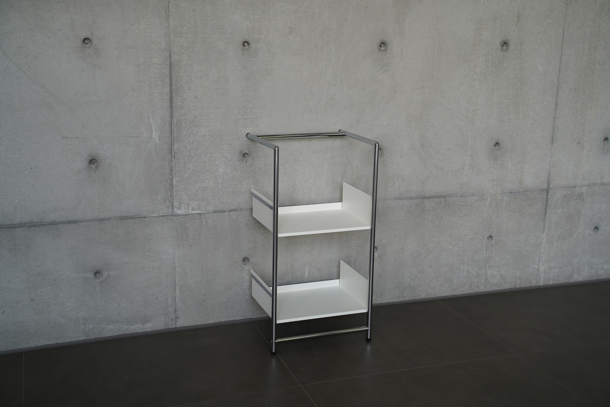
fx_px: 1186
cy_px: 204
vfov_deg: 19.5
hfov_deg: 28.8
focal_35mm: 70
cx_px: 305
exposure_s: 1/160
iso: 250
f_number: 4
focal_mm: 70
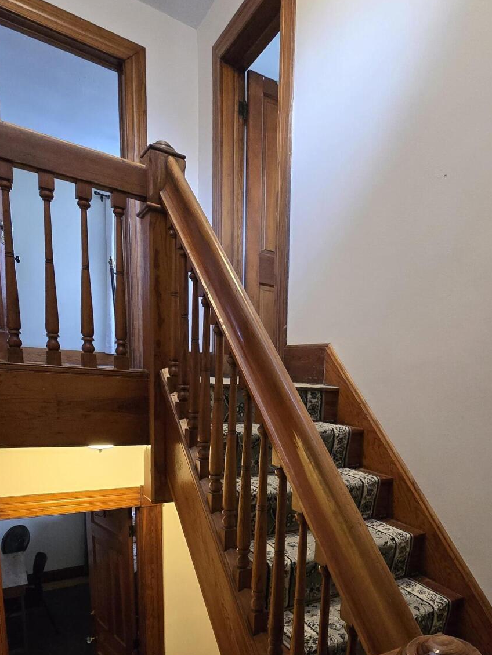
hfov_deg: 57.1
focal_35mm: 23
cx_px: 343
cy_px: 471
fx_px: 436
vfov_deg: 70.2
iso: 800
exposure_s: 1/60
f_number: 2.2
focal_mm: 2.2
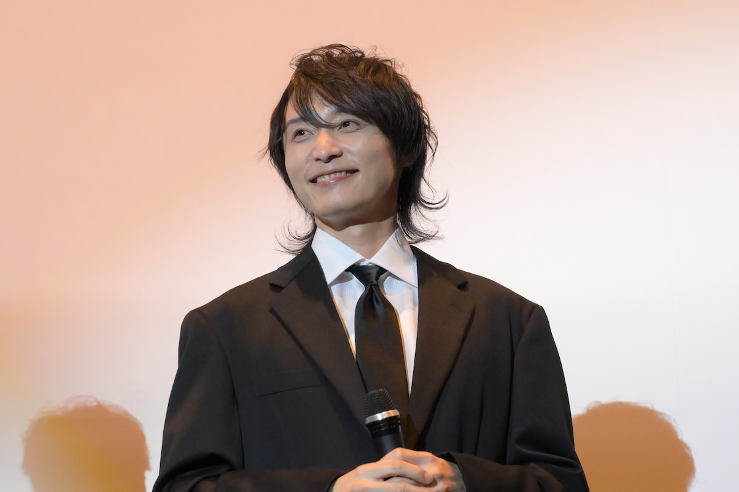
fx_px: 2237
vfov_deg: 12.6
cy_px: 246
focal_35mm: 109
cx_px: 370
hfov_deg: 18.8
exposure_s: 1/200
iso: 5000
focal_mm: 73
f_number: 5.6
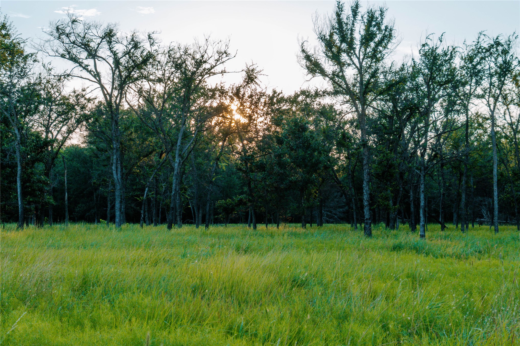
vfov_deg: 26.0
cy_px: 173
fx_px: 751
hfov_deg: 38.2
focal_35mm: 52
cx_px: 260
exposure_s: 1/500
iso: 800
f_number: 7.1
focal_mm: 35
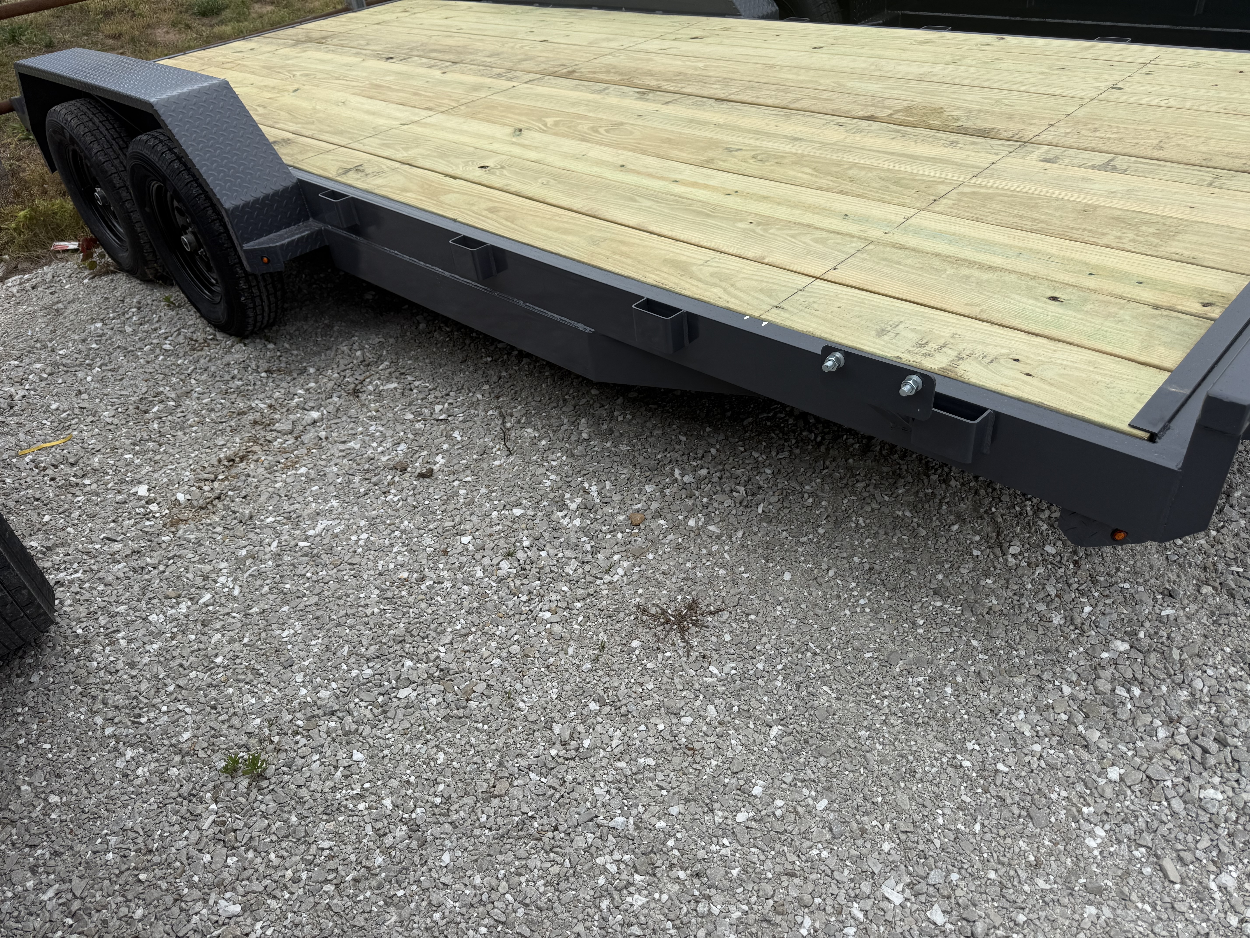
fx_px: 867
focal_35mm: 24
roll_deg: +7.7
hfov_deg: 71.6
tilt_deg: -34.5
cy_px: 469
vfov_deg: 56.8
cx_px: 625
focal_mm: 6.76
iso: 80
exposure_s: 1/4167
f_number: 1.78
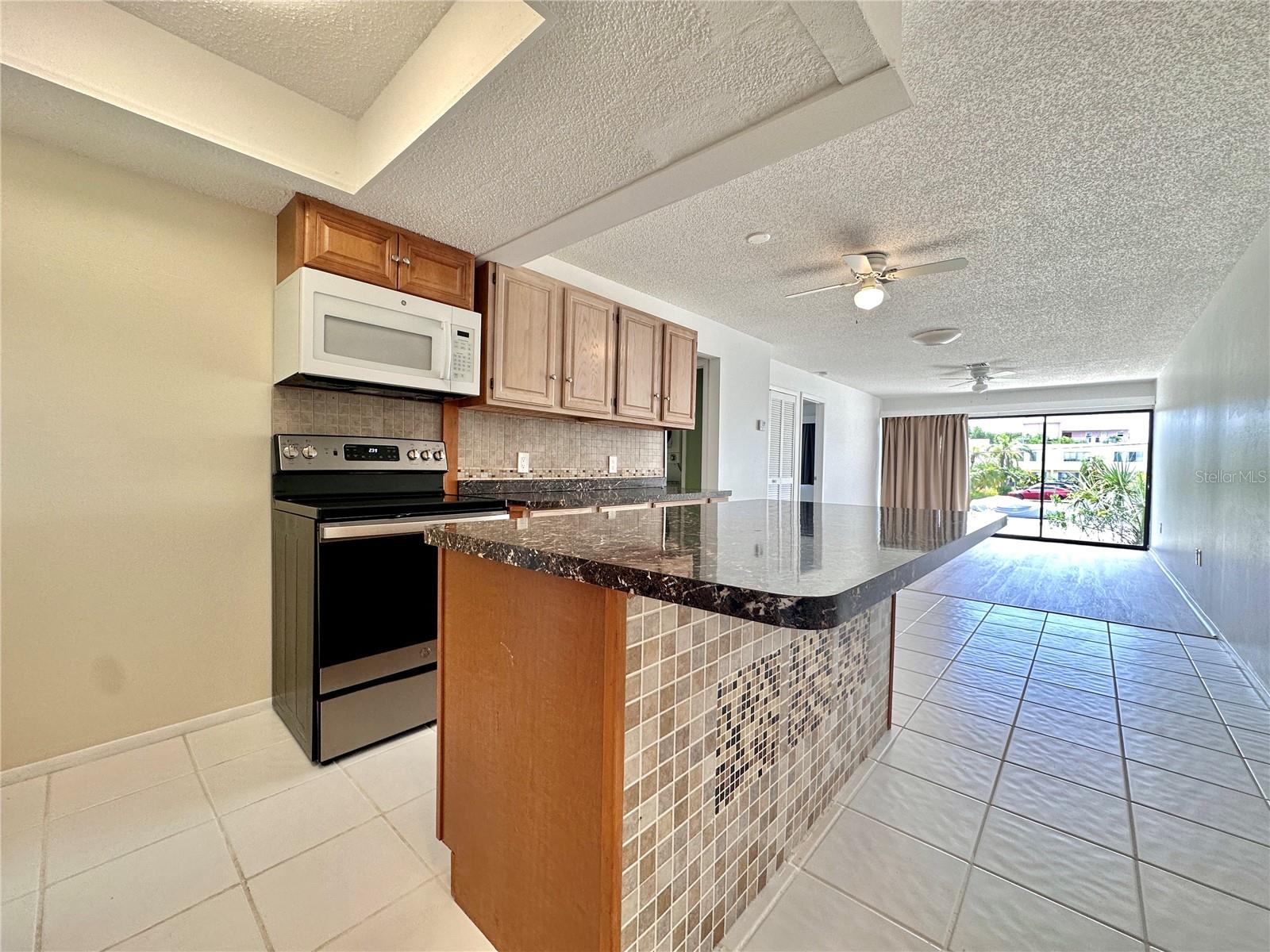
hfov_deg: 102.1
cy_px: 476
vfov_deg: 85.7
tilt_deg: -1.8
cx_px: 635
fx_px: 514
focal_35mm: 14
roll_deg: -1.0
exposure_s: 1/120
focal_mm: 2.22
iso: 64
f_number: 2.2
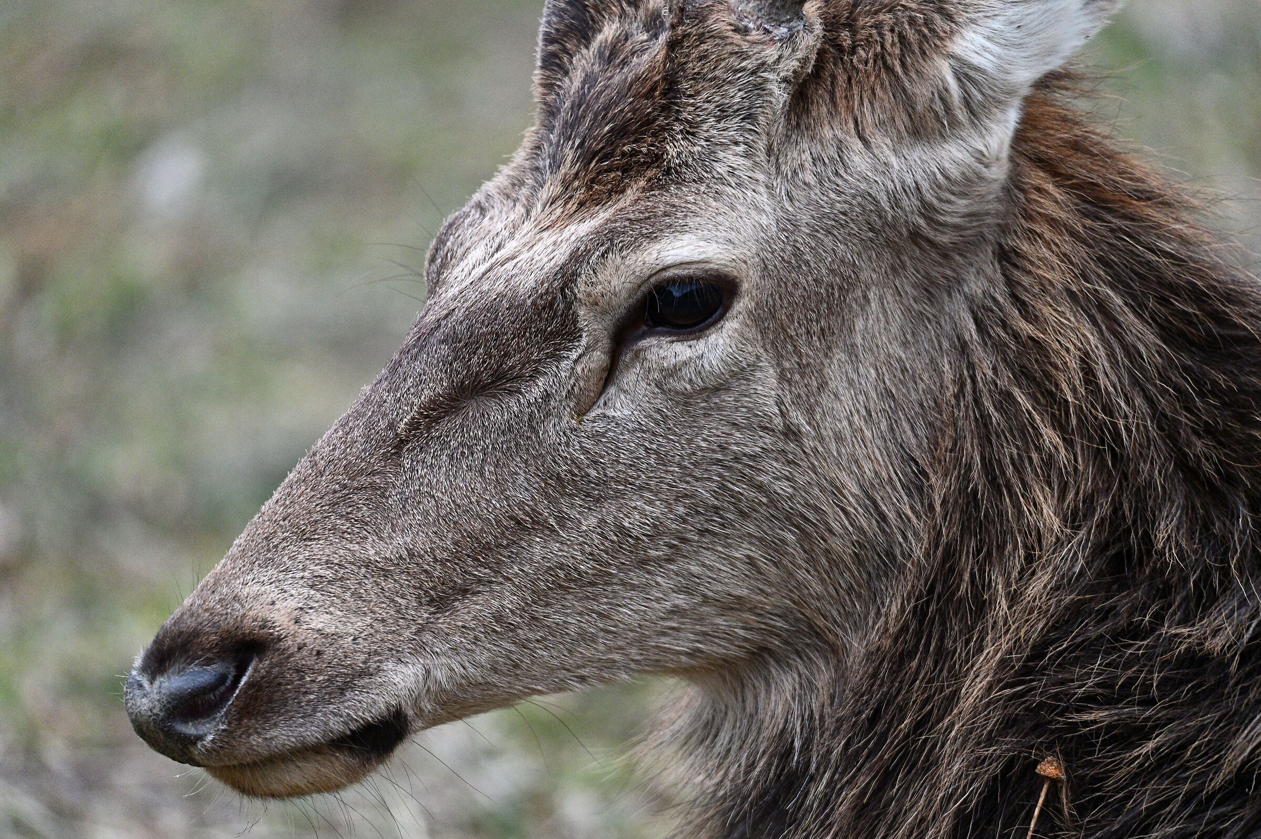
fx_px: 21003
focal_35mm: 600
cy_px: 420
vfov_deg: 2.3
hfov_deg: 3.4
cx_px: 630
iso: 5000
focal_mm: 600
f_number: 6.3
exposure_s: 1/640
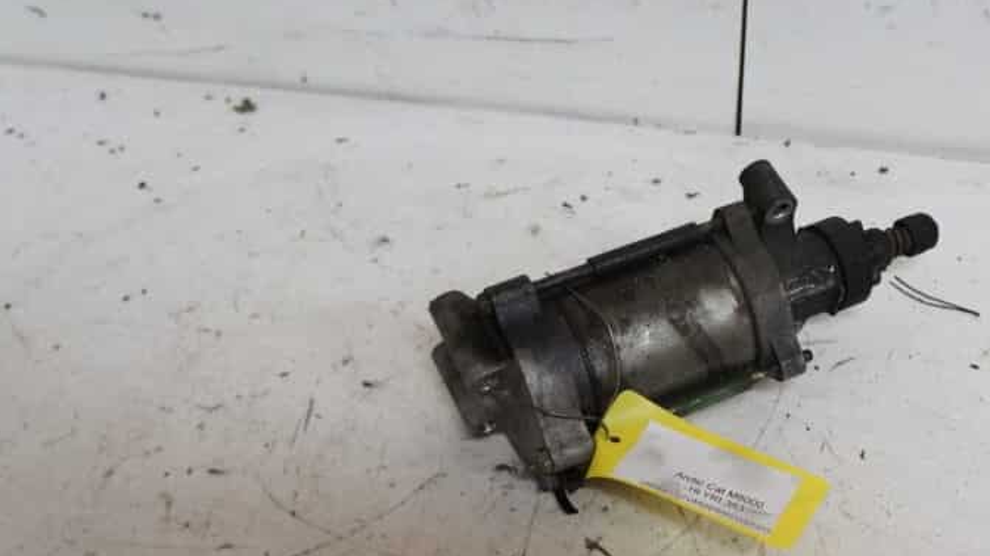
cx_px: 696
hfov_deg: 42.1
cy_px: 309
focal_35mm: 48
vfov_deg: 24.9
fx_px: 1260
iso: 1600
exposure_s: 1/60
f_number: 4.5
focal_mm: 20
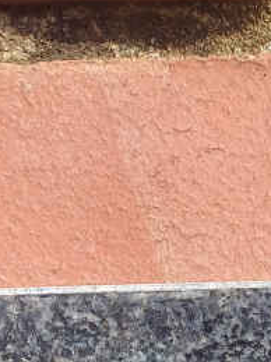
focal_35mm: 116
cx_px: 401
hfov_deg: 12.2
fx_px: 1212
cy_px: 732
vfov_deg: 14.1
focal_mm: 4.65
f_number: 1.8
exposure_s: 1/197
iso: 50
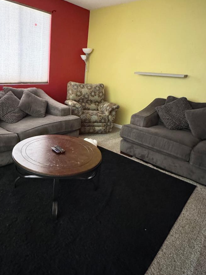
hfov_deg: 55.5
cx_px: 66
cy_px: 107
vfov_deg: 70.7
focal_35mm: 24
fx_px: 190
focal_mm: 2.22
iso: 1250
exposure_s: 1/40
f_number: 2.2
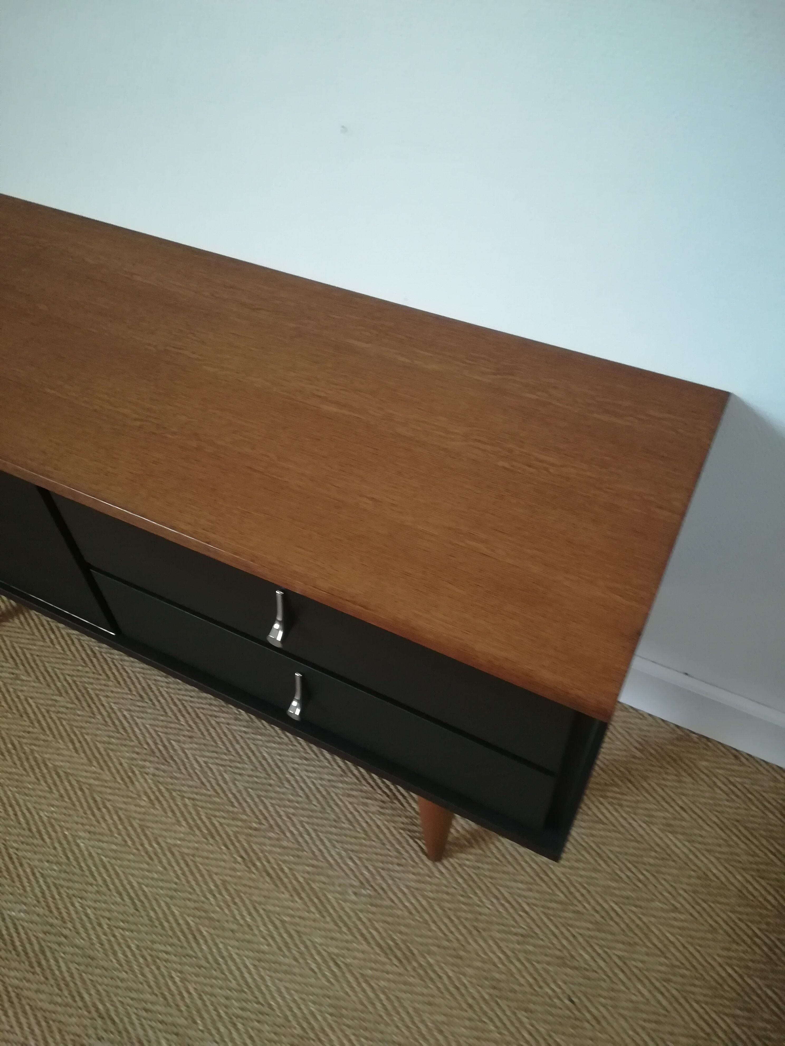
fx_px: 786
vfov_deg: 67.3
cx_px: 392
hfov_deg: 53.1
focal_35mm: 26
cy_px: 523
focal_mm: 3.83
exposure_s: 1/20
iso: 640
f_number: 2.2
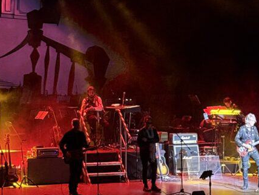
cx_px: 122
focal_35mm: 153
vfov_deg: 9.7
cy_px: 77
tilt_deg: -0.6
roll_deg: +0.2
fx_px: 1145
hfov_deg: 12.9
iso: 640
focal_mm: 6.76
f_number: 1.78
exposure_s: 1/26
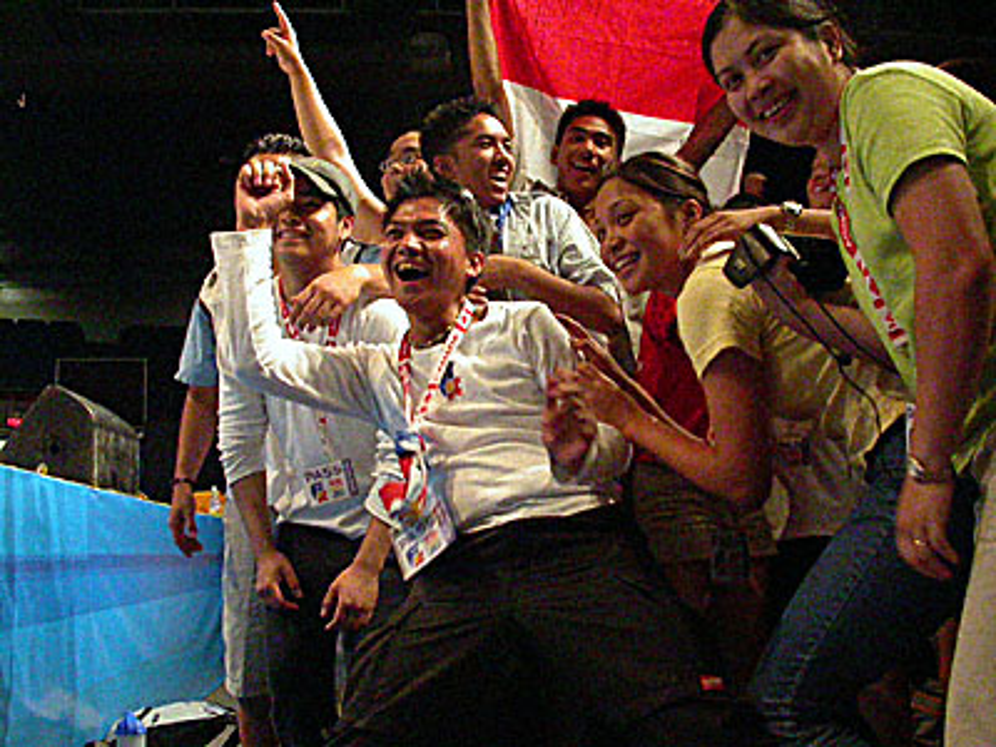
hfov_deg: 49.0
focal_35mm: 38
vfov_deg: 37.7
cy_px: 374
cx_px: 498
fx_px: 1093
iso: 800
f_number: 3.7
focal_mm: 7.85
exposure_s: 1/92.8
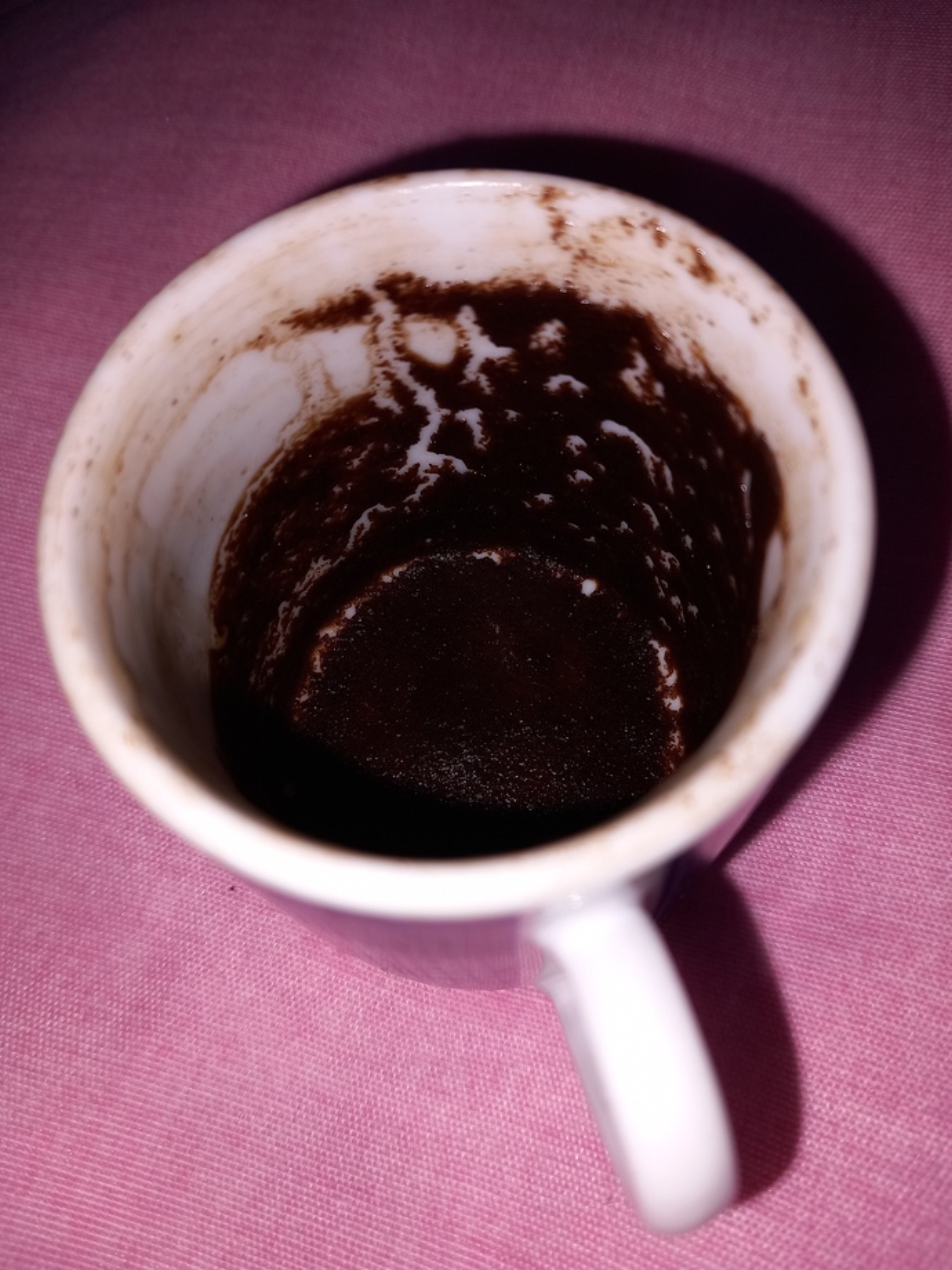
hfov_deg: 51.4
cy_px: 635
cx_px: 476
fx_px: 990
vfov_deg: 65.3
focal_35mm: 27
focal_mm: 4
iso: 20
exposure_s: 1/114
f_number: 1.8
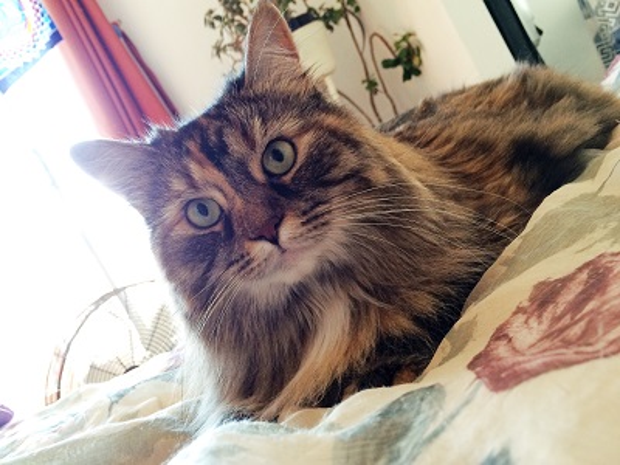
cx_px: 310
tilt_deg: -3.6
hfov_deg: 61.7
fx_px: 519
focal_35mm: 29
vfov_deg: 48.2
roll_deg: +32.2
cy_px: 232
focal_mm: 4.15
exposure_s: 1/30
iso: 64
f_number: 2.2
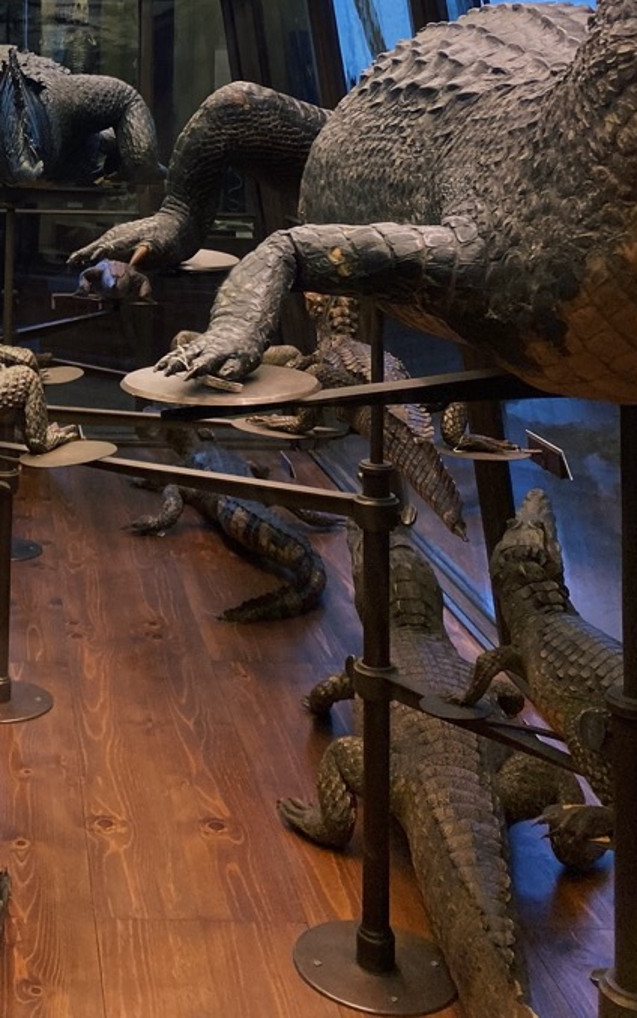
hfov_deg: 23.6
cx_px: -26
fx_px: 1444
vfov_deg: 36.1
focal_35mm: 52
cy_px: 69
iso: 100
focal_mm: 4.25
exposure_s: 1/100
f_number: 1.8
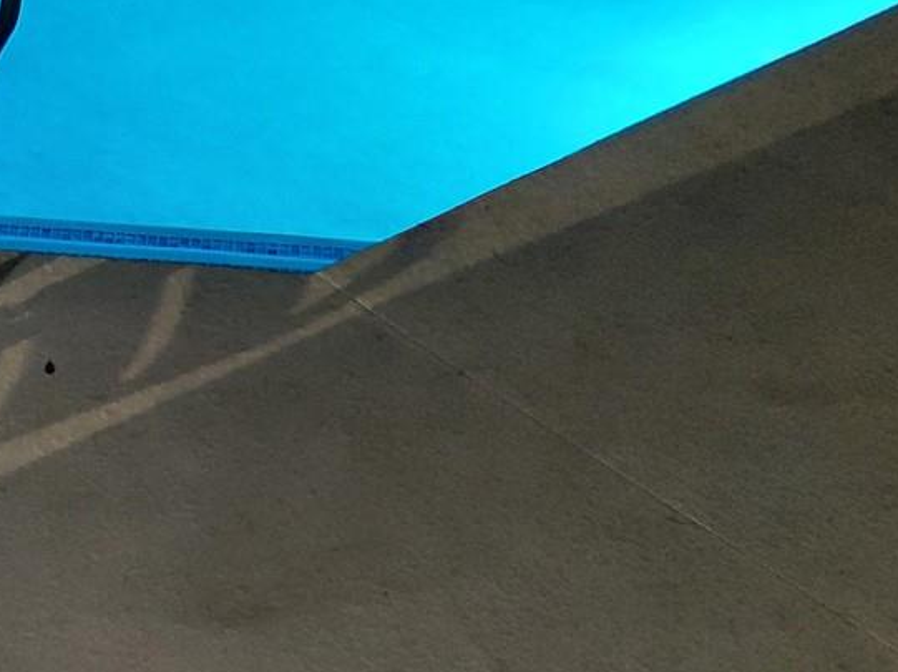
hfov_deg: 25.2
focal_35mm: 74
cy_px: -179
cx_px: 15
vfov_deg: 18.6
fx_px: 1918
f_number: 1.8
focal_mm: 4.69
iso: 500
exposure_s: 1/24
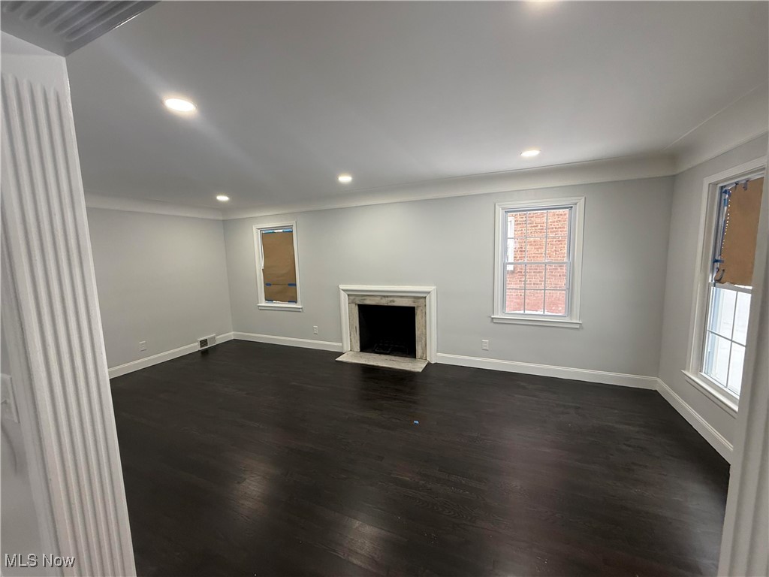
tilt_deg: -6.6
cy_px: 288
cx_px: 384
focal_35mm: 14
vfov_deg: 85.7
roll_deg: +2.1
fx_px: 311
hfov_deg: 102.1
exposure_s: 1/120
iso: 200
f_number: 2.2
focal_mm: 2.22
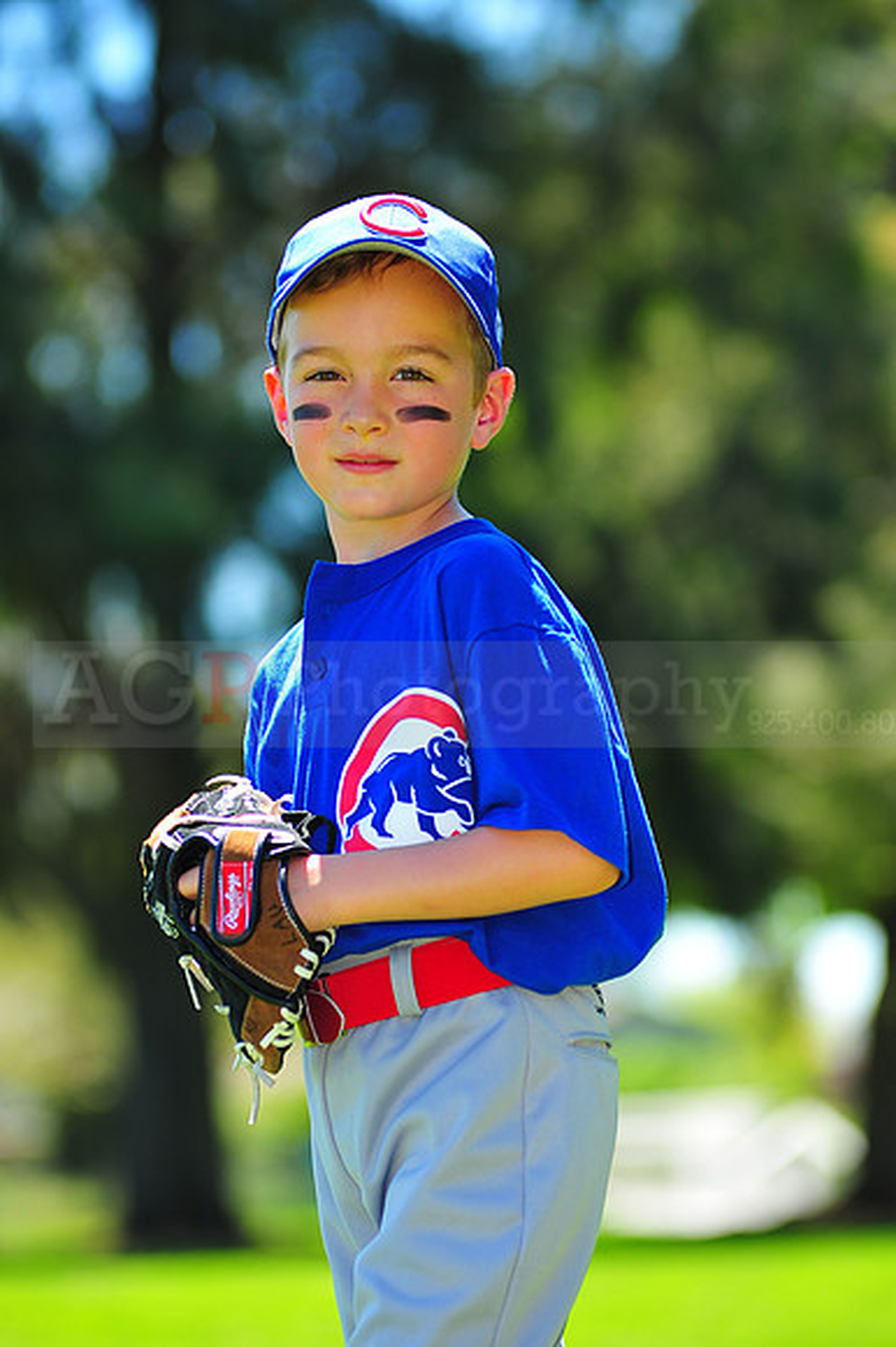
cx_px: 448
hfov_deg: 7.6
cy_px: 674
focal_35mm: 180
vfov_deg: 11.4
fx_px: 6728
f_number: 5
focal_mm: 180
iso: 200
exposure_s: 1/400
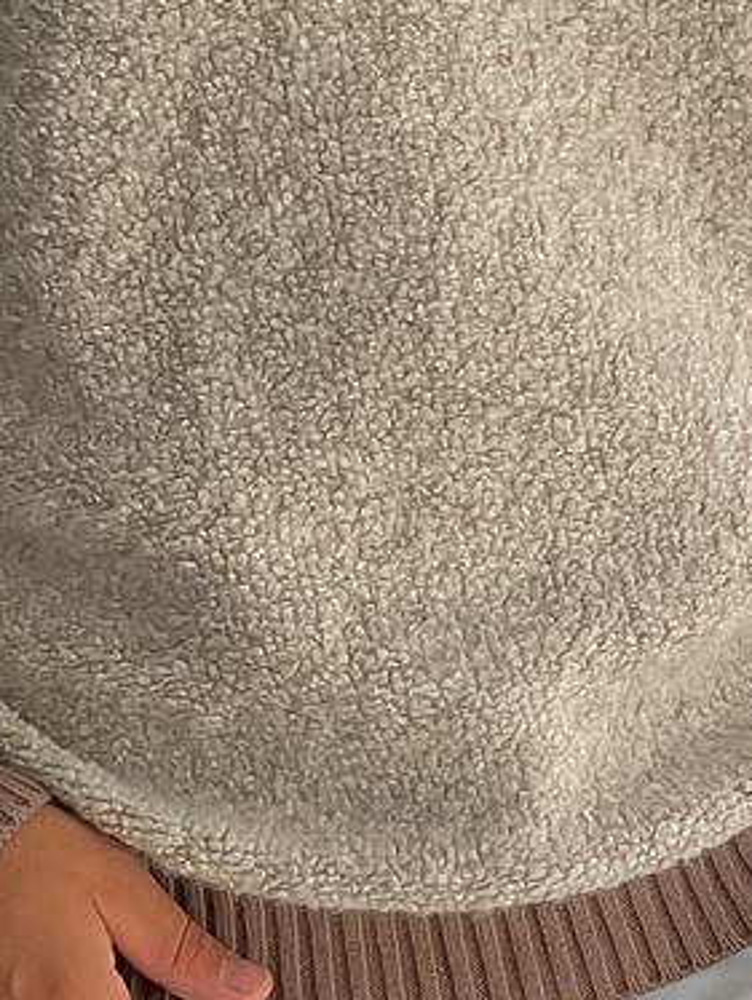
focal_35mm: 124
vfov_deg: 15.7
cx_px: 514
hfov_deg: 11.9
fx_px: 3588
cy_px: 850
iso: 16
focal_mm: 3
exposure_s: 1/160
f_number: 1.8
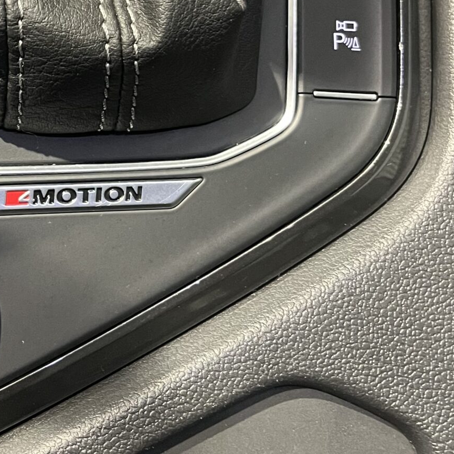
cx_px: 20
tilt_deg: -72.3
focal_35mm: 68
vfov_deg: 24.6
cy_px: 43
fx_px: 1009
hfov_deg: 24.4
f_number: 1.6
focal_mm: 5.1
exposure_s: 1/34
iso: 640
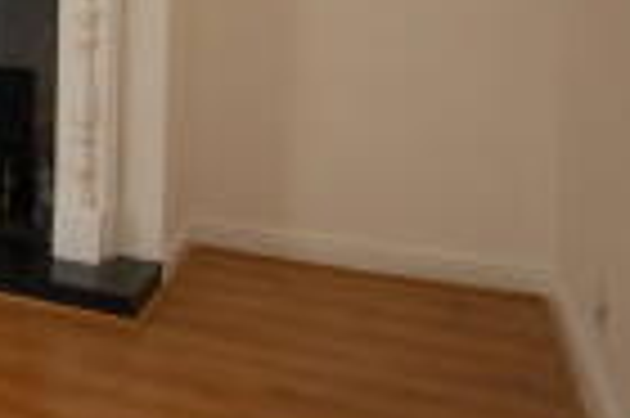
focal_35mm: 51
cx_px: -180
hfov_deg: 30.8
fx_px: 891
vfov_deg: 25.2
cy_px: 7
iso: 400
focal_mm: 10
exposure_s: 1/125
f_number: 5.6
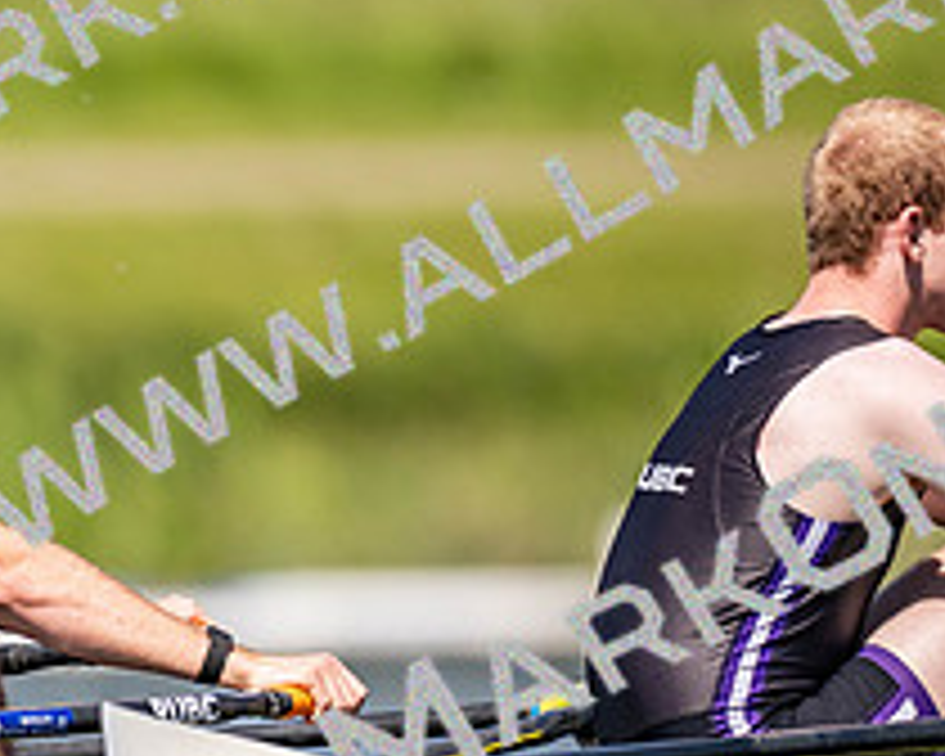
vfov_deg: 1.0
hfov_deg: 1.2
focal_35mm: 1552
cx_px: -356
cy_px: 623
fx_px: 43407
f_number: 4
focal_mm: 600
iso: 250
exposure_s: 1/2500
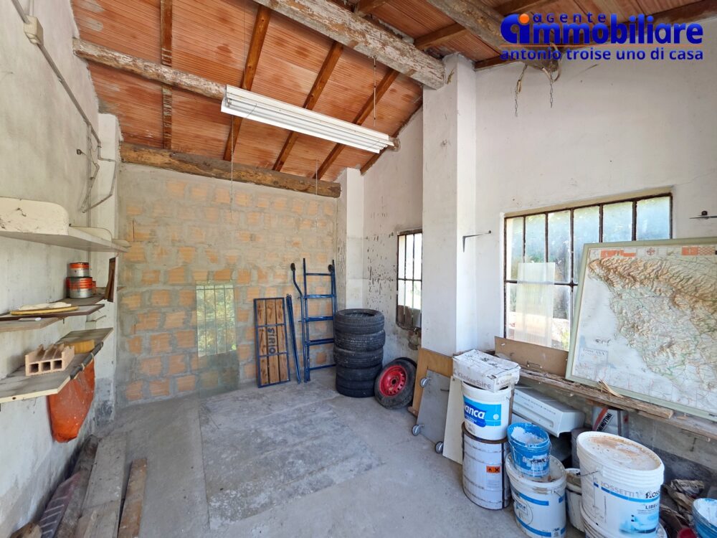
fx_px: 269
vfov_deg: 89.9
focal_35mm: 13
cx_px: 358
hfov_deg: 106.2
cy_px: 269
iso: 80
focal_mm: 2.2
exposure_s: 1/100
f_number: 1.9
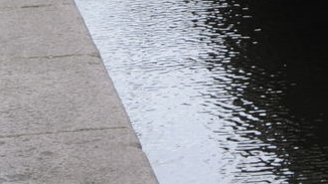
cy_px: -157
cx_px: 641
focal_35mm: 185
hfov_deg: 10.7
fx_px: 1608
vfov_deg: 6.4
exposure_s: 1/100
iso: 200
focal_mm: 20
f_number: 5
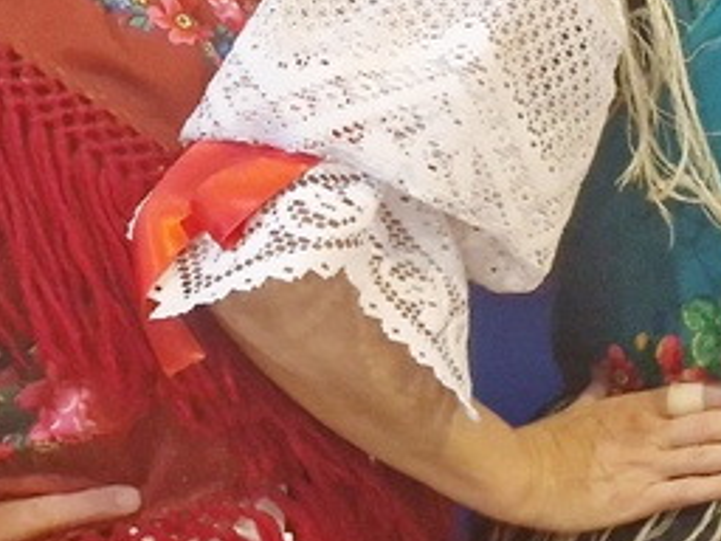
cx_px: 1225
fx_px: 2249
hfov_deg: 15.9
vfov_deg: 13.7
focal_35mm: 108
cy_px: 155
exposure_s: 1/100
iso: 400
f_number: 1.8
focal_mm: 5.4
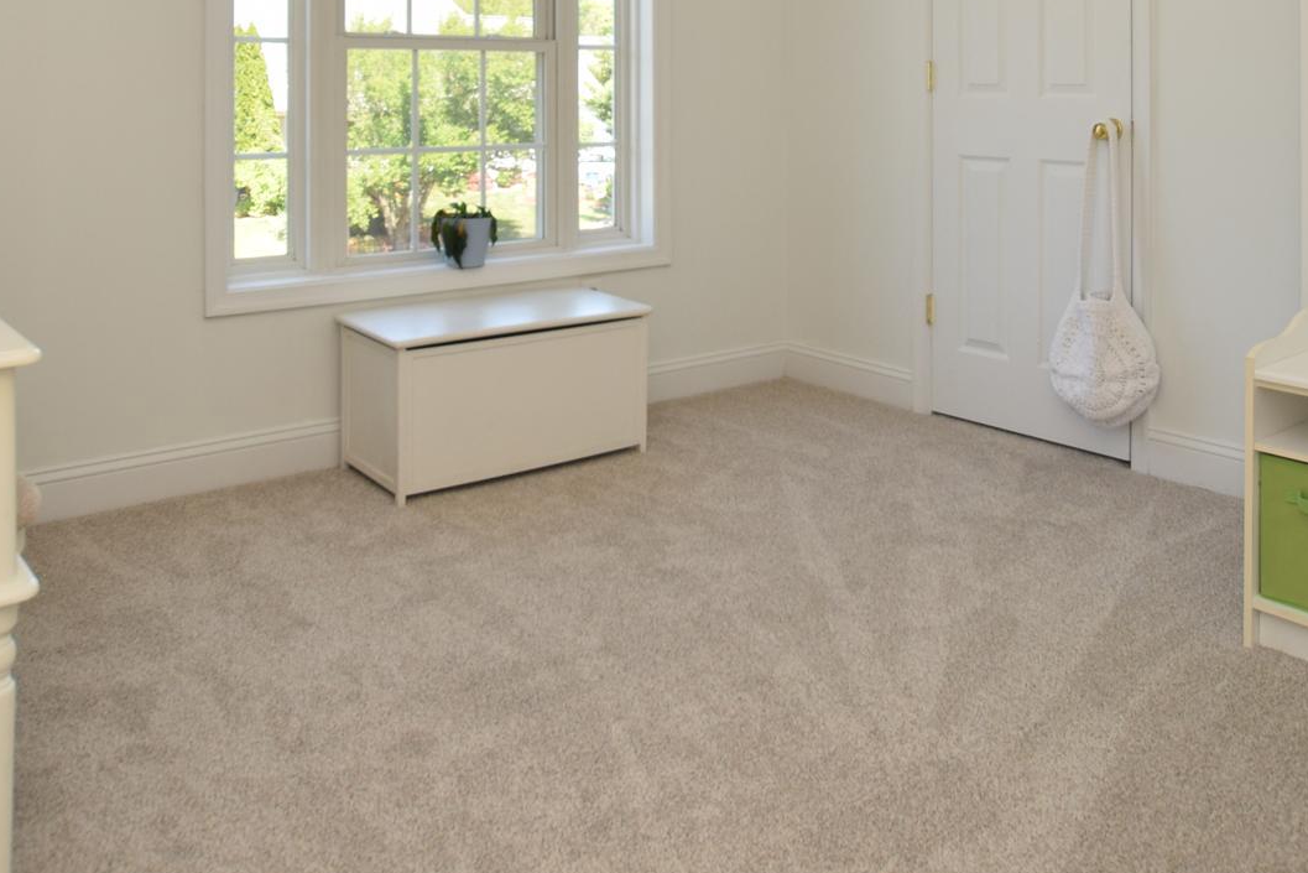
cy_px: 53
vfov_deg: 37.8
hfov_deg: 58.6
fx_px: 1162
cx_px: 720
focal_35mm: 32
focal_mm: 11
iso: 280
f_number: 5.6
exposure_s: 1/125
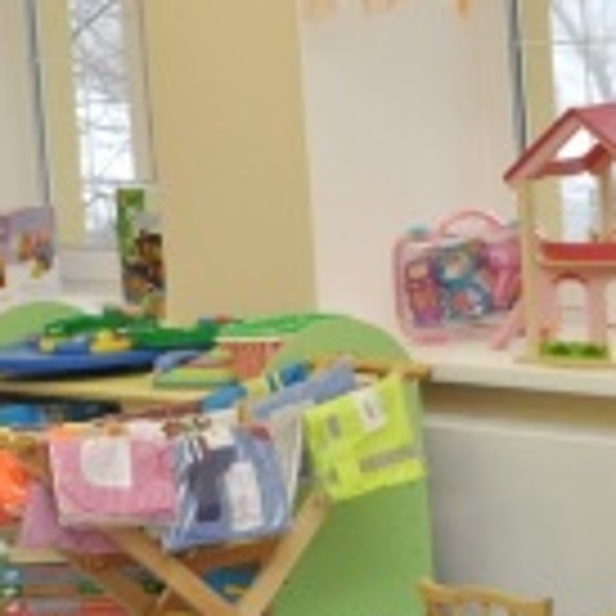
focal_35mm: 149
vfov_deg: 11.7
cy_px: 92
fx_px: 3000
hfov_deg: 11.6
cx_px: 620
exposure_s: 1/200
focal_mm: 32
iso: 400
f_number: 4.5
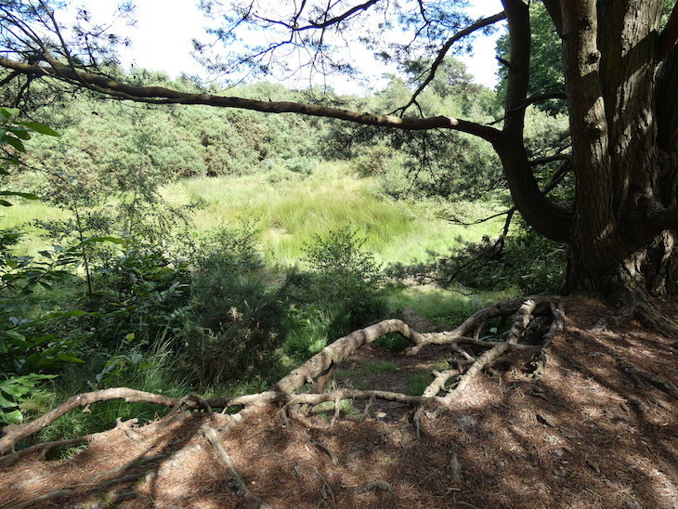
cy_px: 254
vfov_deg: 66.0
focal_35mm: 20
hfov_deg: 81.7
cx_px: 339
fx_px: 392
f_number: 2.8
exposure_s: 1/250
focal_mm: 3.6
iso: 80
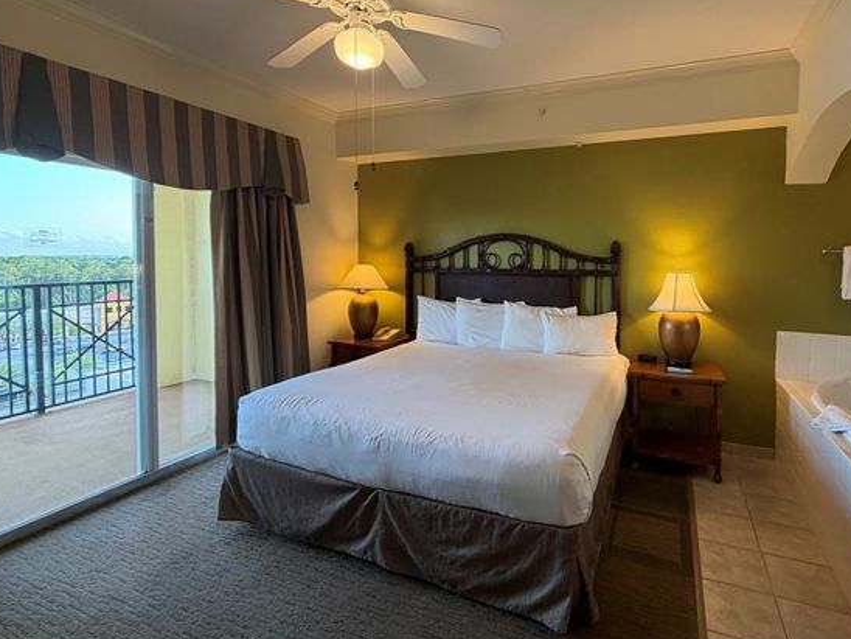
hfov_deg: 86.9
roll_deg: -0.2
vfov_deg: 71.2
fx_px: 443
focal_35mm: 18
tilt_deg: -1.5
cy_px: 271
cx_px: 499
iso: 200
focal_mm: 2.22
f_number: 2.2
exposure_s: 1/60
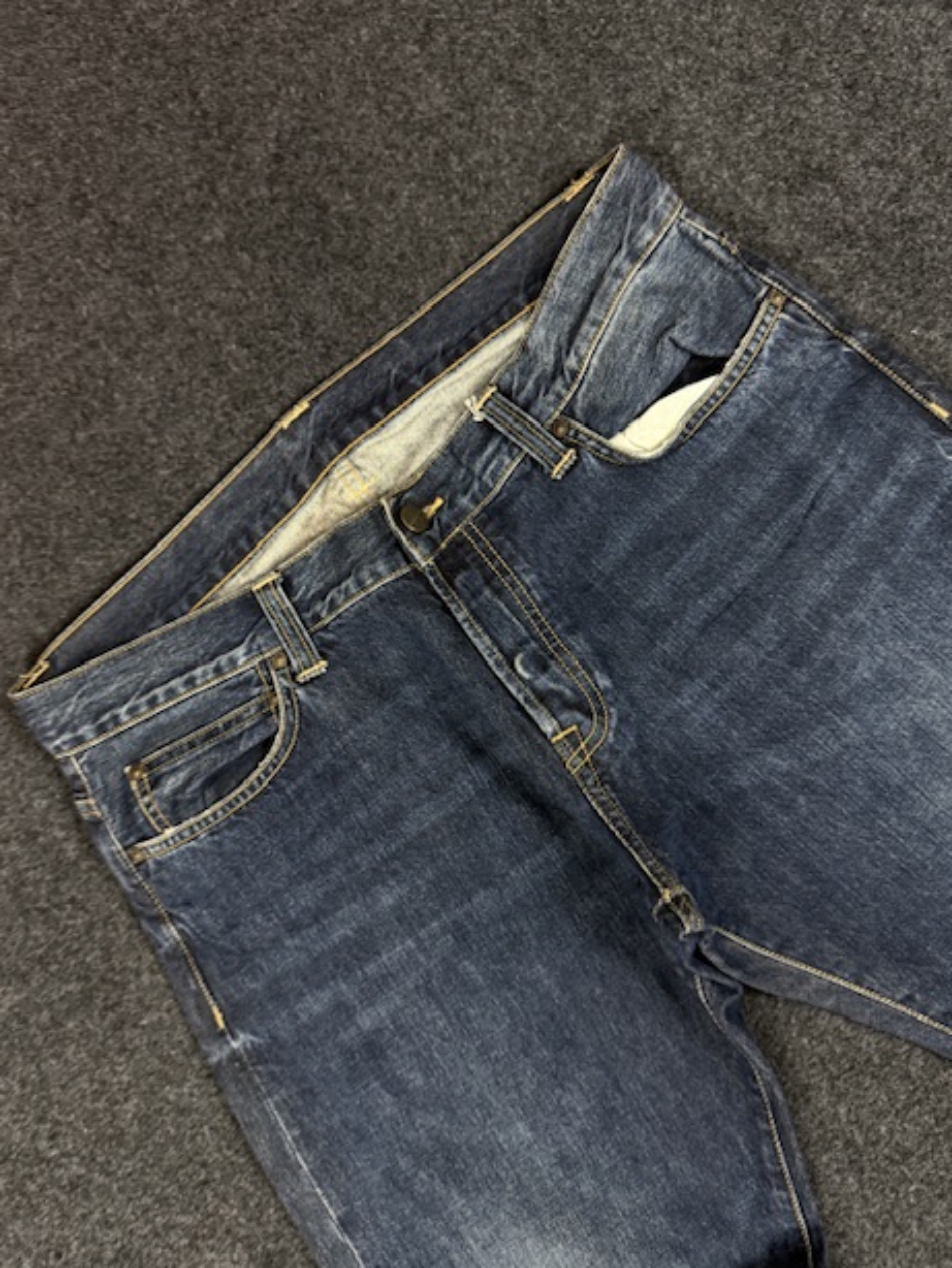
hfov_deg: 54.9
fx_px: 916
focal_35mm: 25
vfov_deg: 69.4
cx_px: 471
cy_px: 622
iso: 160
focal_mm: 6.76
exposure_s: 1/50
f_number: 1.78
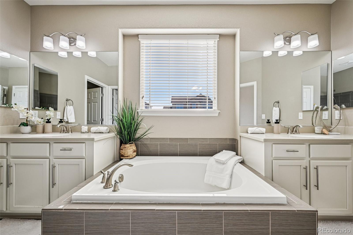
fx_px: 137
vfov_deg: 81.2
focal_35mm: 14
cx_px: 176
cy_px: 118
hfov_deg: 104.3
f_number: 11
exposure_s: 1/15
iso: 64
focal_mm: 14
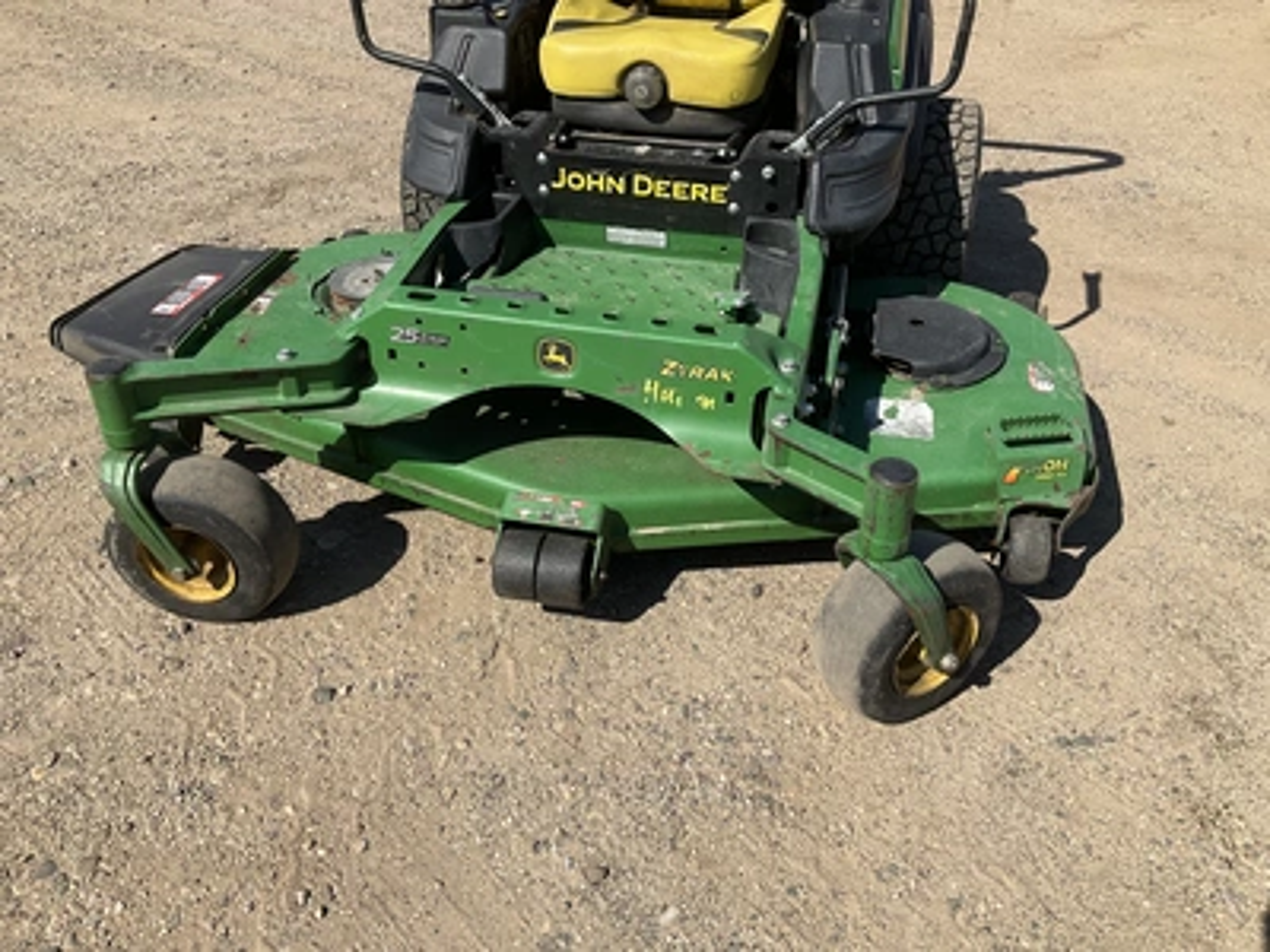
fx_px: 1064
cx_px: 635
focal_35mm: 29
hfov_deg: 61.7
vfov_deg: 48.2
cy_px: 476
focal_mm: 3
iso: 25
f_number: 1.8
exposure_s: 1/2141
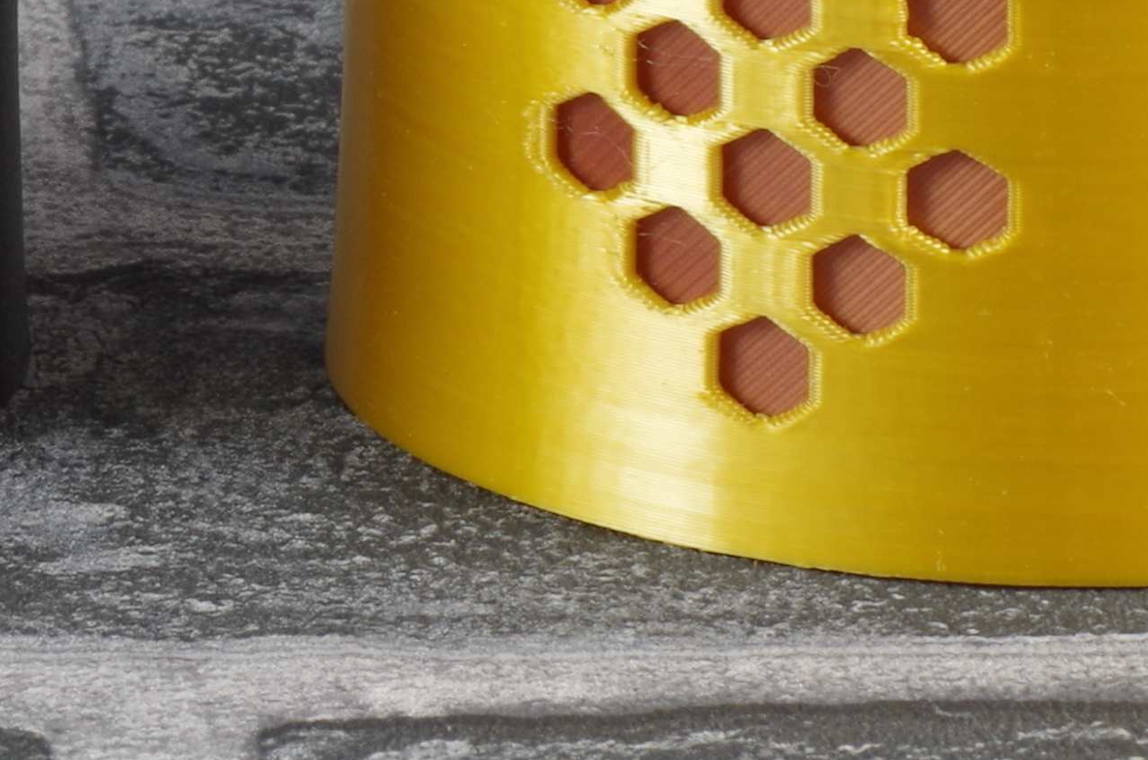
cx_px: 187
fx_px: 25301
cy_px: -159
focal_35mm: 795
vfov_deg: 1.7
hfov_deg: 2.6
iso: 200
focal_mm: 137.5
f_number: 20
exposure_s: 1/2.5
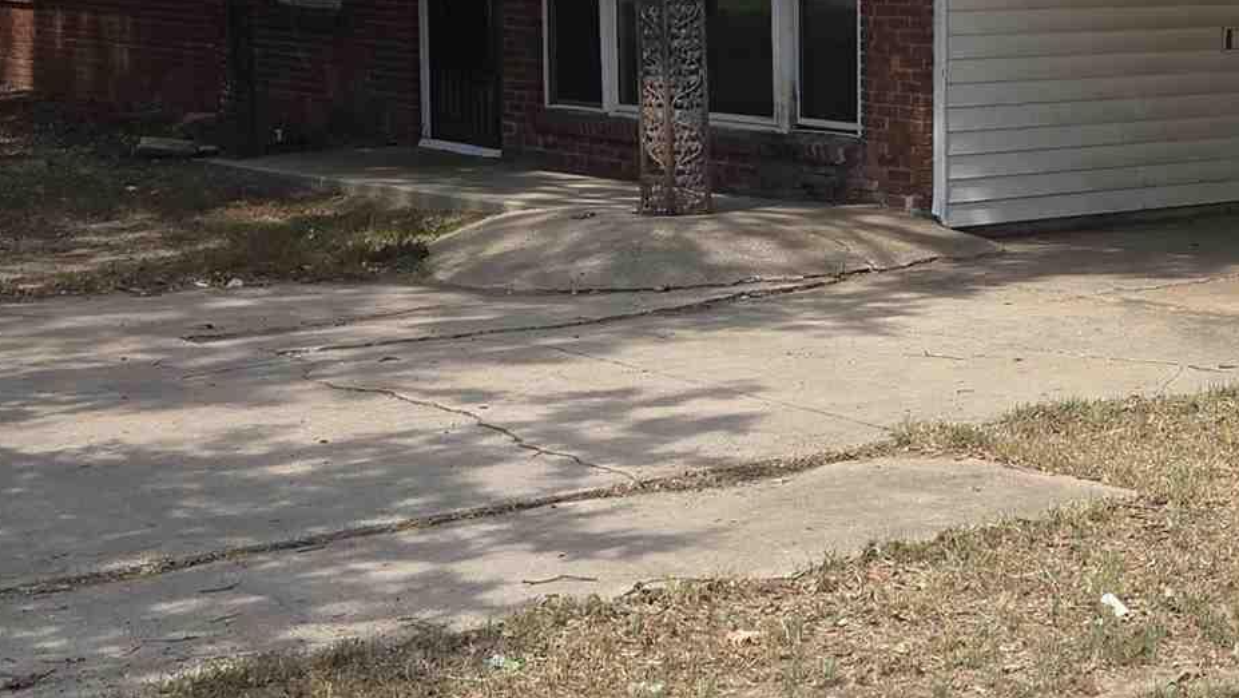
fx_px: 2728
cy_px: 251
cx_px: 1103
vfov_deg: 14.6
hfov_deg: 24.9
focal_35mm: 83
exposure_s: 1/1493
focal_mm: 5.4
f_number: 1.8
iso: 25
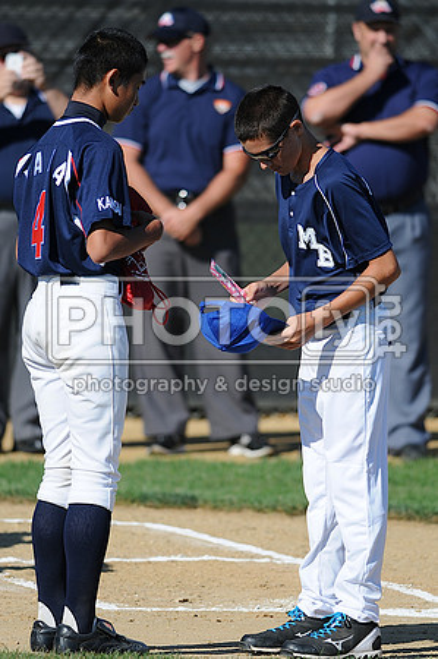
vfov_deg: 4.6
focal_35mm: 450
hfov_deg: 3.0
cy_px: 330
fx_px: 8231
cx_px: 219
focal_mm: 300
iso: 200
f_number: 4
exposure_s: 1/2000
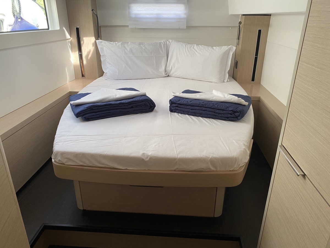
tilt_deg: -23.7
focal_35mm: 26
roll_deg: -1.0
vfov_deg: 53.1
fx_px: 248
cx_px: 165
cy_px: 124
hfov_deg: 67.3
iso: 125
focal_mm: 4.25
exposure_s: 1/93
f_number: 1.8
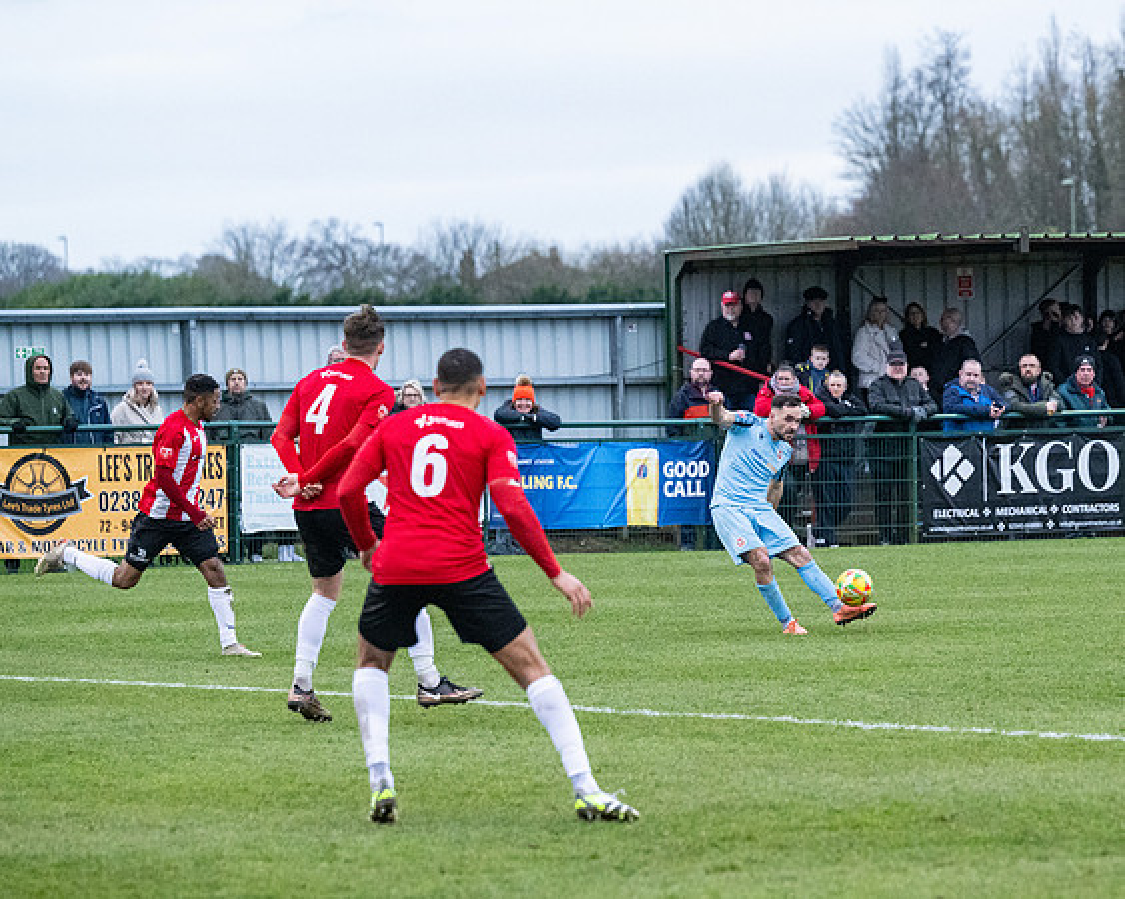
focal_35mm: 215
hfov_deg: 9.0
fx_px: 7163
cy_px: 450
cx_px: 809
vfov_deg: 7.2
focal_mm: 140
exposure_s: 1/1250
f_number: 4
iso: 4000
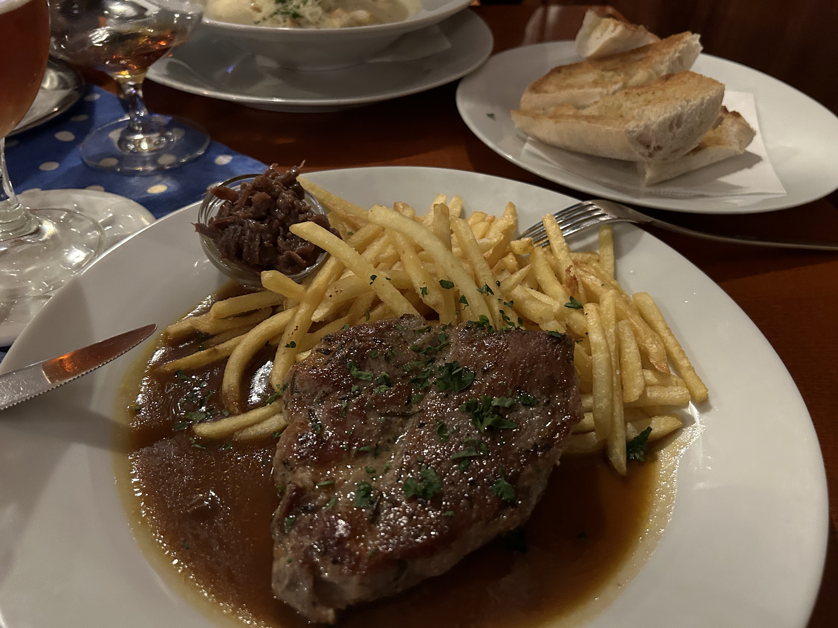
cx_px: 419
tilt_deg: -41.6
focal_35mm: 26
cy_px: 314
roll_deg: -4.1
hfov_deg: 67.3
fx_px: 629
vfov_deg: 53.1
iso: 500
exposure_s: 1/25
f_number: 1.5
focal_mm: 5.7
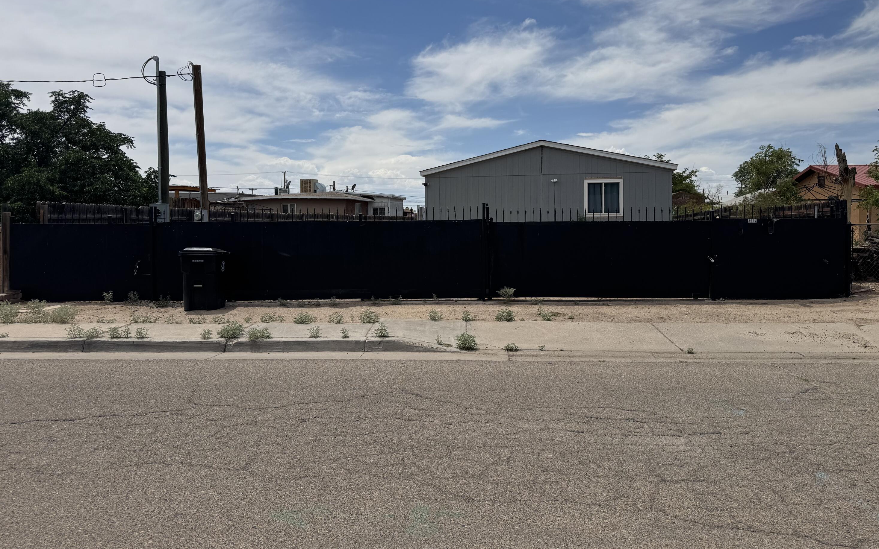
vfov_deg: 47.4
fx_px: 623
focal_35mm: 26
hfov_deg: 70.4
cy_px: 228
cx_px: 444
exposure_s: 1/10417
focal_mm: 6.76
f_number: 1.78
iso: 80
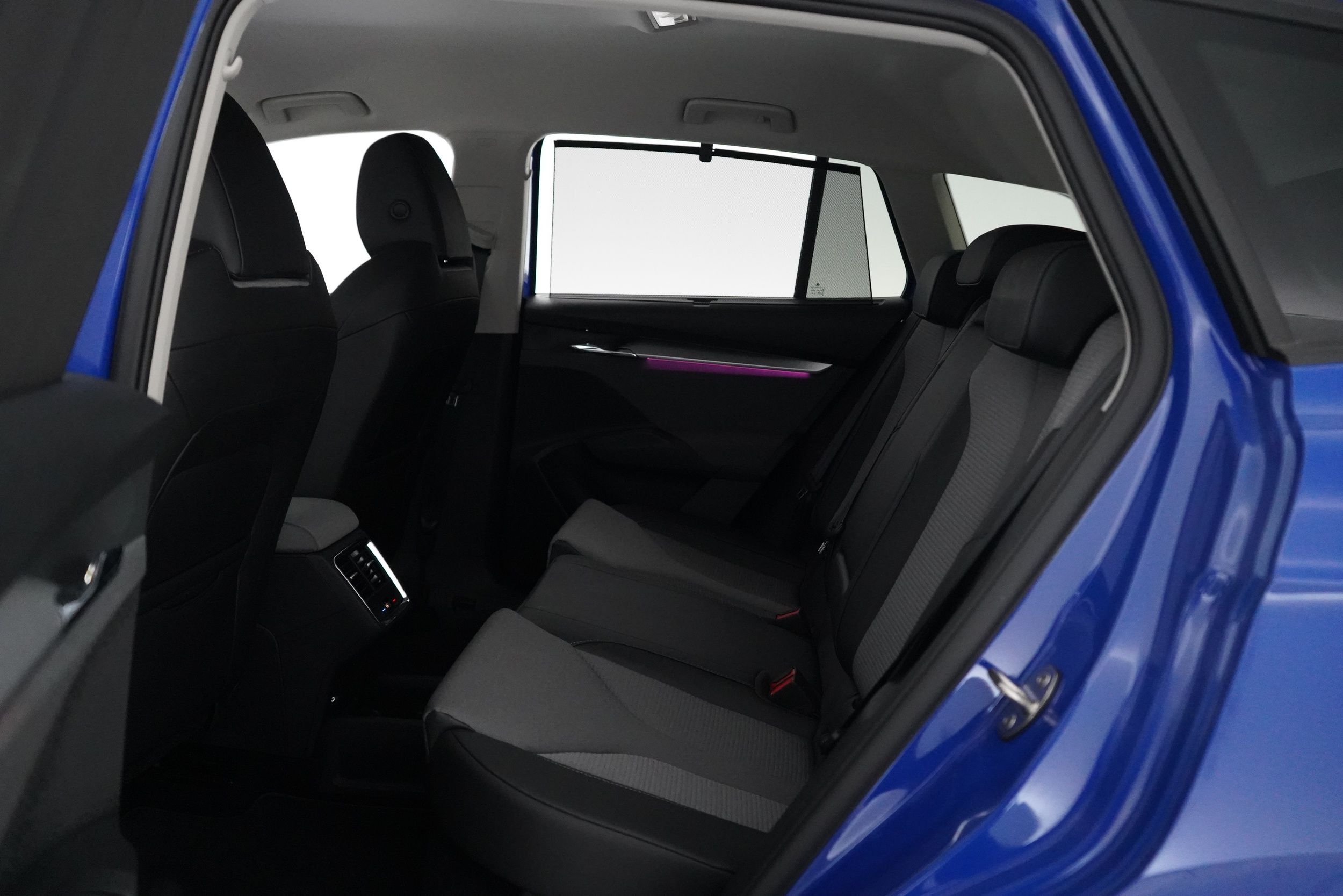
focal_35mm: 28
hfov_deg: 65.5
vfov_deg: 46.4
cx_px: 672
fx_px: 1045
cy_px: 448
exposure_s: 1/160
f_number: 3.5
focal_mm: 28
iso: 12800
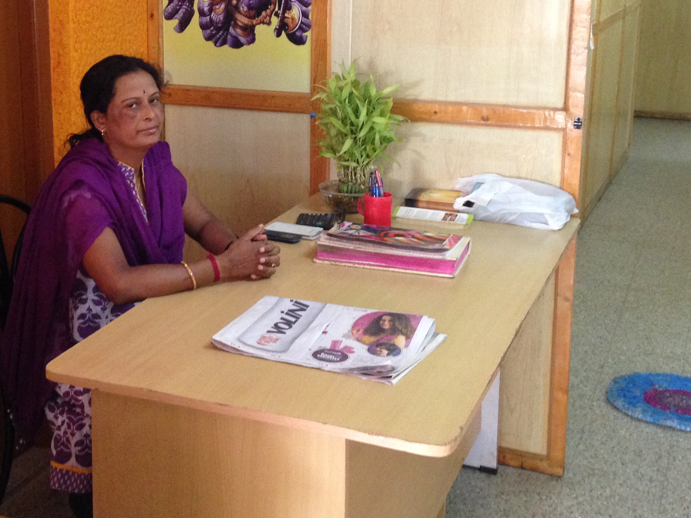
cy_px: 165
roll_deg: +1.3
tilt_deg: -14.2
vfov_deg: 25.1
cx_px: 224
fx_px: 1158
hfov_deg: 32.9
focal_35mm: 58
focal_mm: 4.12
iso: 320
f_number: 2.4
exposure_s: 1/20
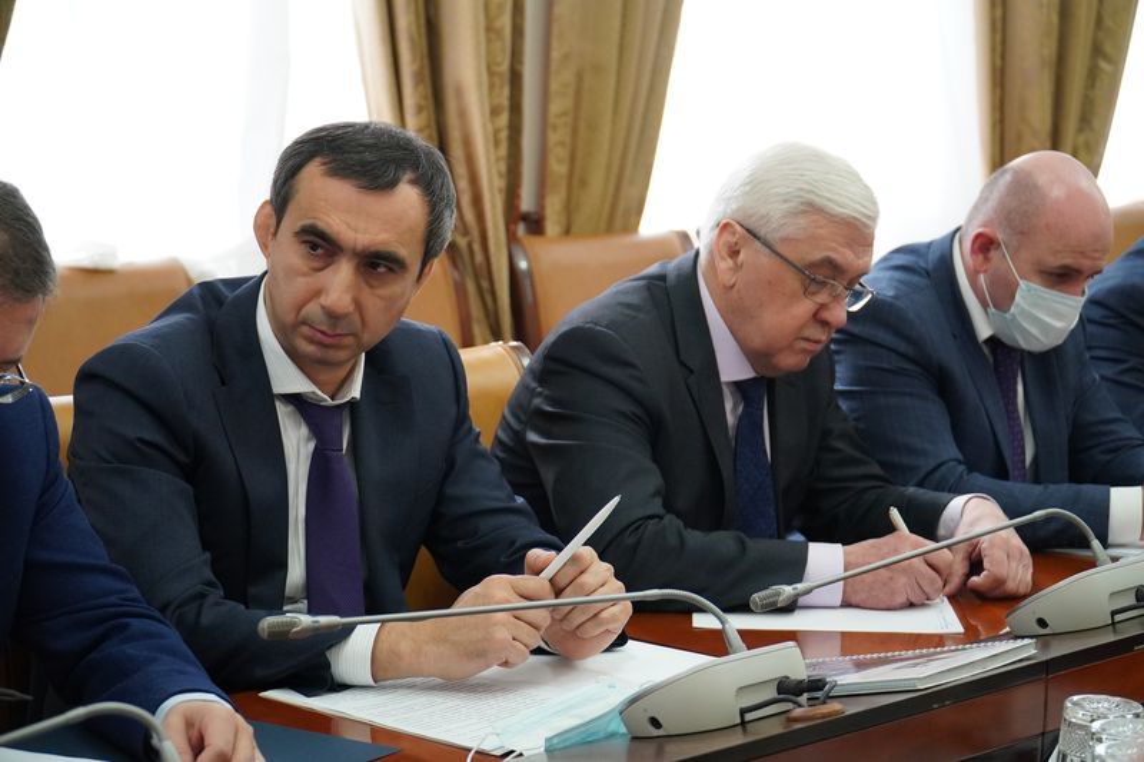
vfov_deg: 17.8
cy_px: 381
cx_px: 572
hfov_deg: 26.5
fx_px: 2430
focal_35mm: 76
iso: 2000
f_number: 4
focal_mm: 51
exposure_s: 1/250
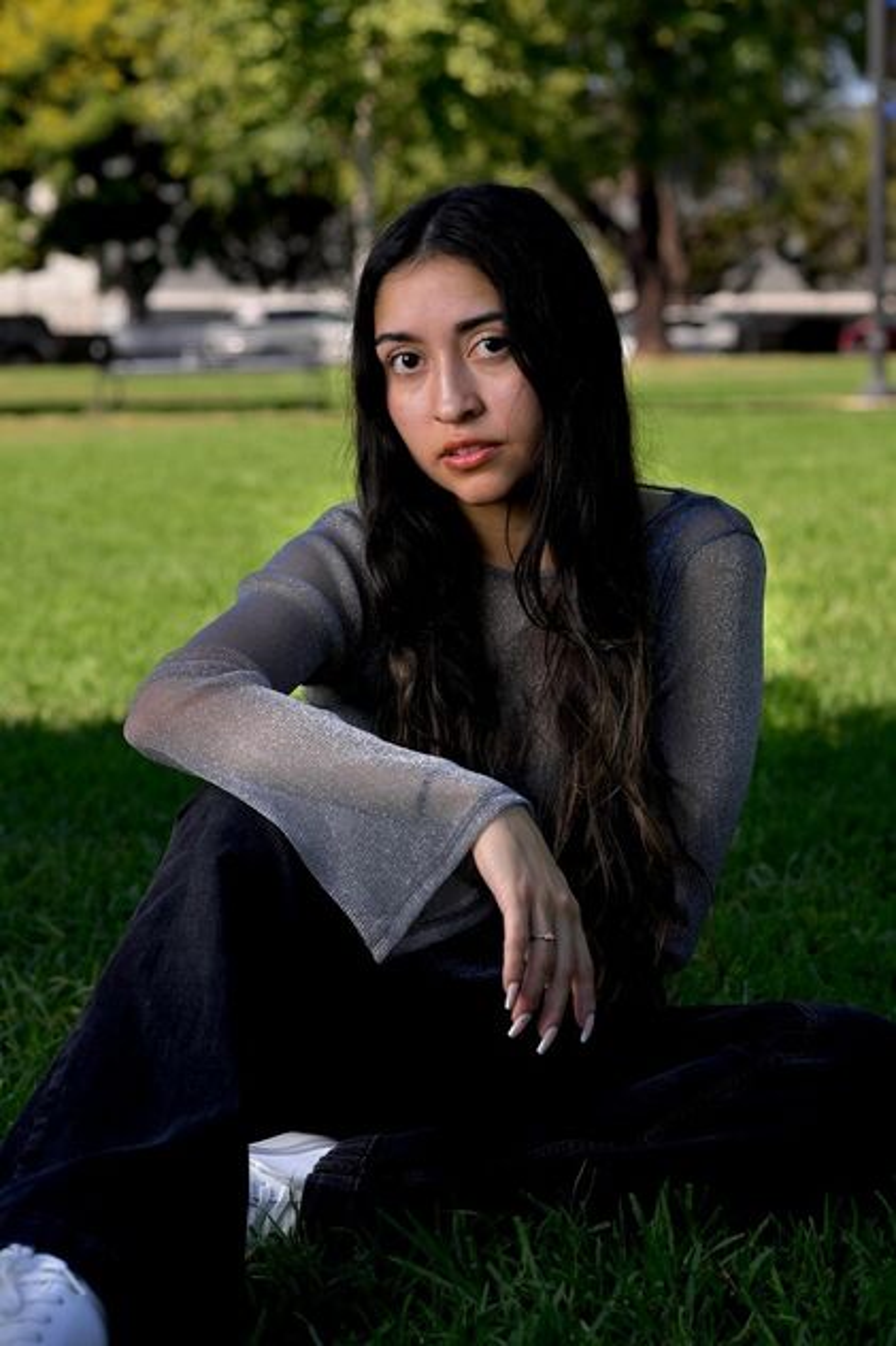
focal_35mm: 85
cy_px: 673
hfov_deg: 16.1
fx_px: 3175
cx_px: 448
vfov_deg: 23.9
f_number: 6.3
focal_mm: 85
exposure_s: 1/200
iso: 64
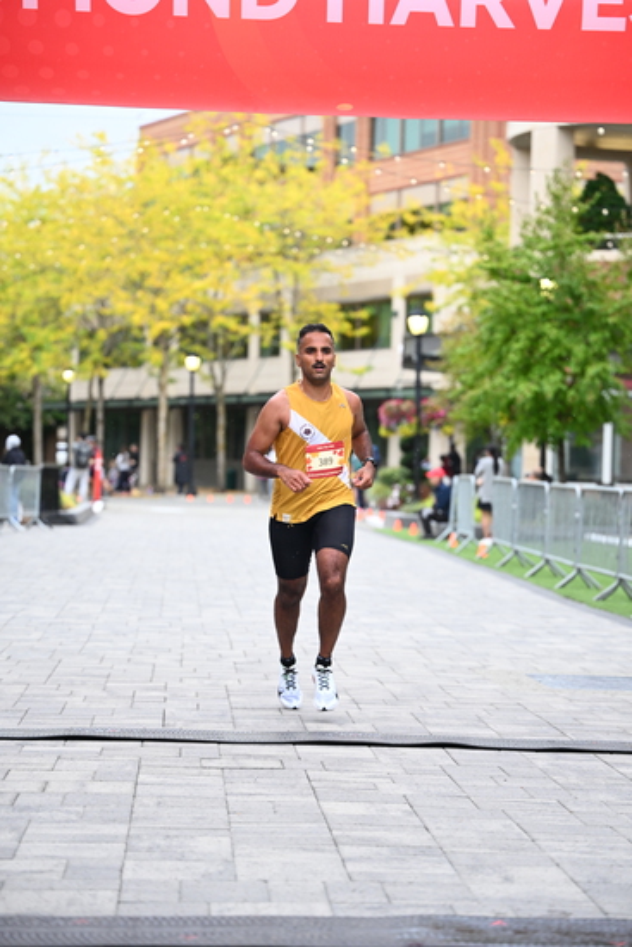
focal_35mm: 93
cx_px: 316
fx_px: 2447
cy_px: 474
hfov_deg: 14.7
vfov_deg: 21.9
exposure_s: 1/1250
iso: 1250
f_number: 2.8
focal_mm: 93
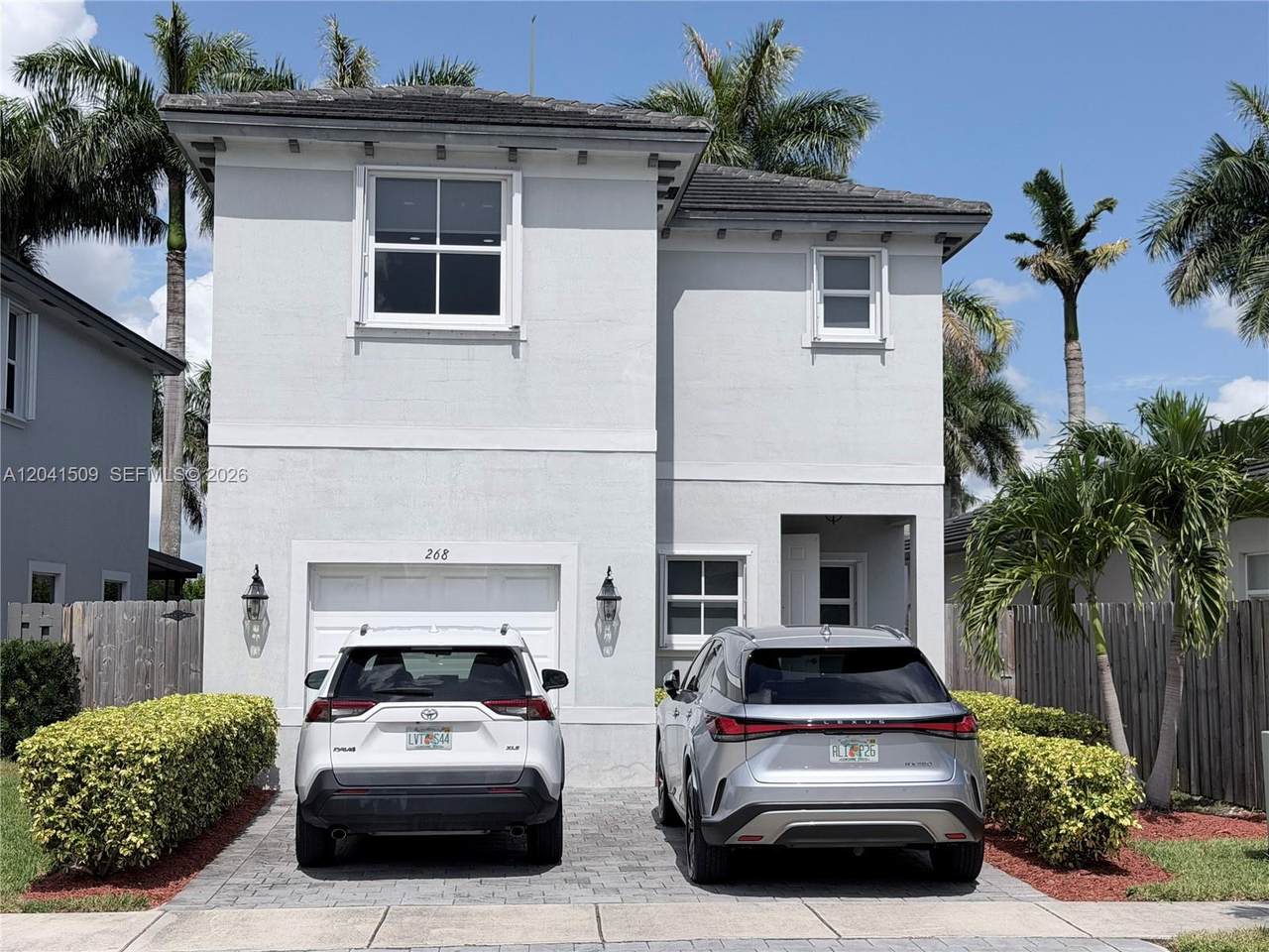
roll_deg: -1.4
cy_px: 476
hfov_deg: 39.7
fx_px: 1760
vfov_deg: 30.3
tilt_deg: +4.5
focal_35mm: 48
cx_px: 634
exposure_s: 1/13333
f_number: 1.78
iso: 80
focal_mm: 6.76
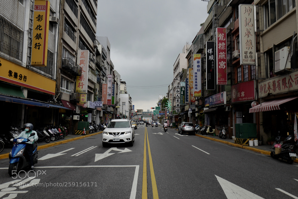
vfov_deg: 46.4
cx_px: 149
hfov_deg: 65.5
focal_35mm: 28
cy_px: 100
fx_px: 232
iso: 100
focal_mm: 28
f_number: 8
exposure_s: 1/125
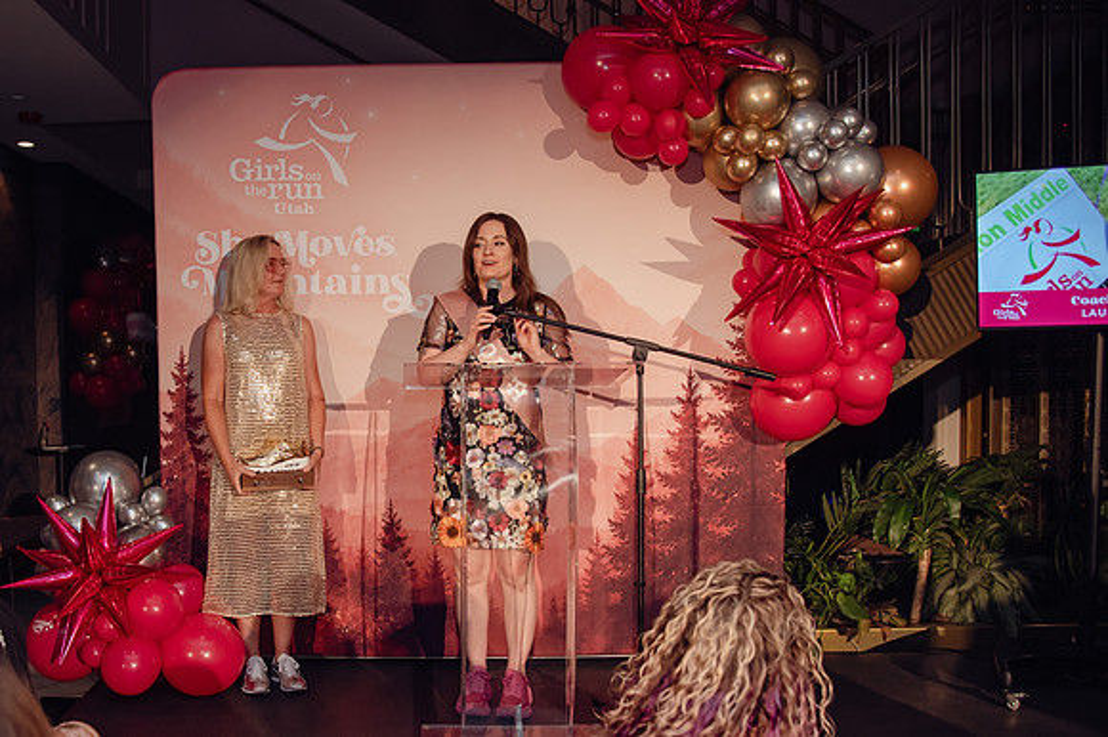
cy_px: 407
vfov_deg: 41.2
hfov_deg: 57.8
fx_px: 979
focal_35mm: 32
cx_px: 373
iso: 3200
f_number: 4
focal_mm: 24
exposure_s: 1/320
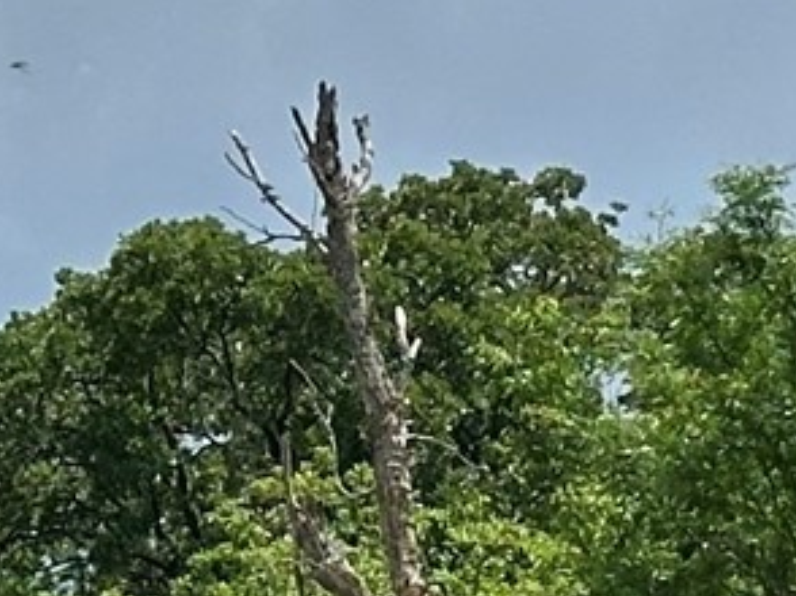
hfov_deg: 6.1
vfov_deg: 4.7
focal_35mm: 314
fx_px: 7215
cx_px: 1800
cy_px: 964
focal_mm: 6.86
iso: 64
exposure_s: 1/3876
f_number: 1.78
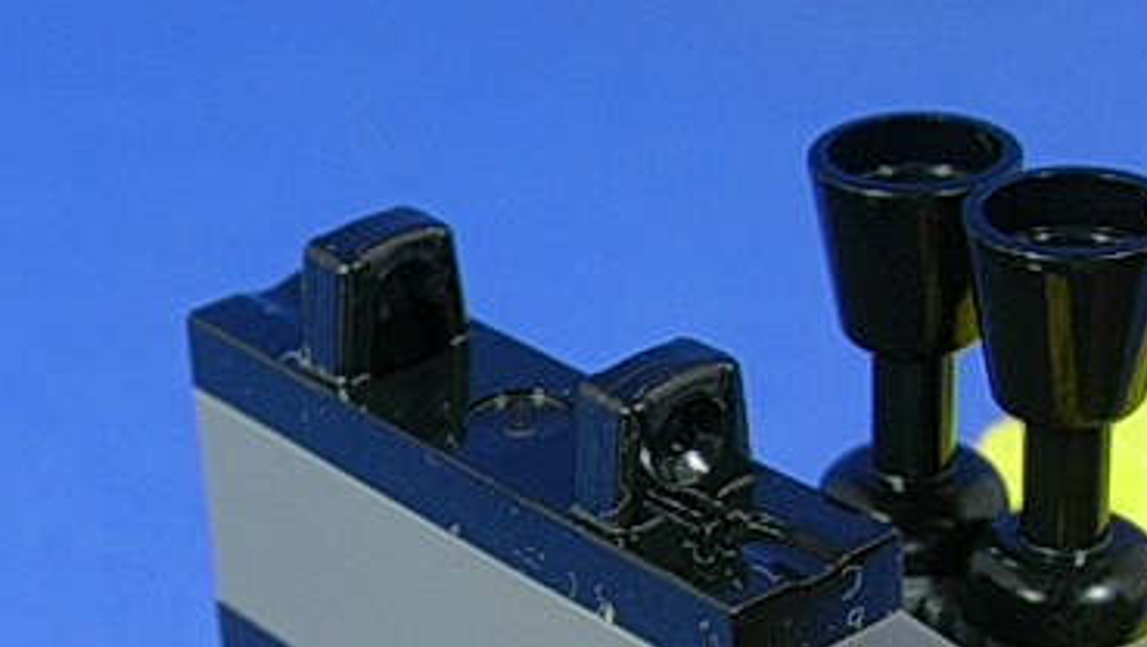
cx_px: 445
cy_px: 697
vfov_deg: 10.1
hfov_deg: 18.0
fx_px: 3621
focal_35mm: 119
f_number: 3.5
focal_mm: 9.6
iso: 70
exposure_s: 1/8.4
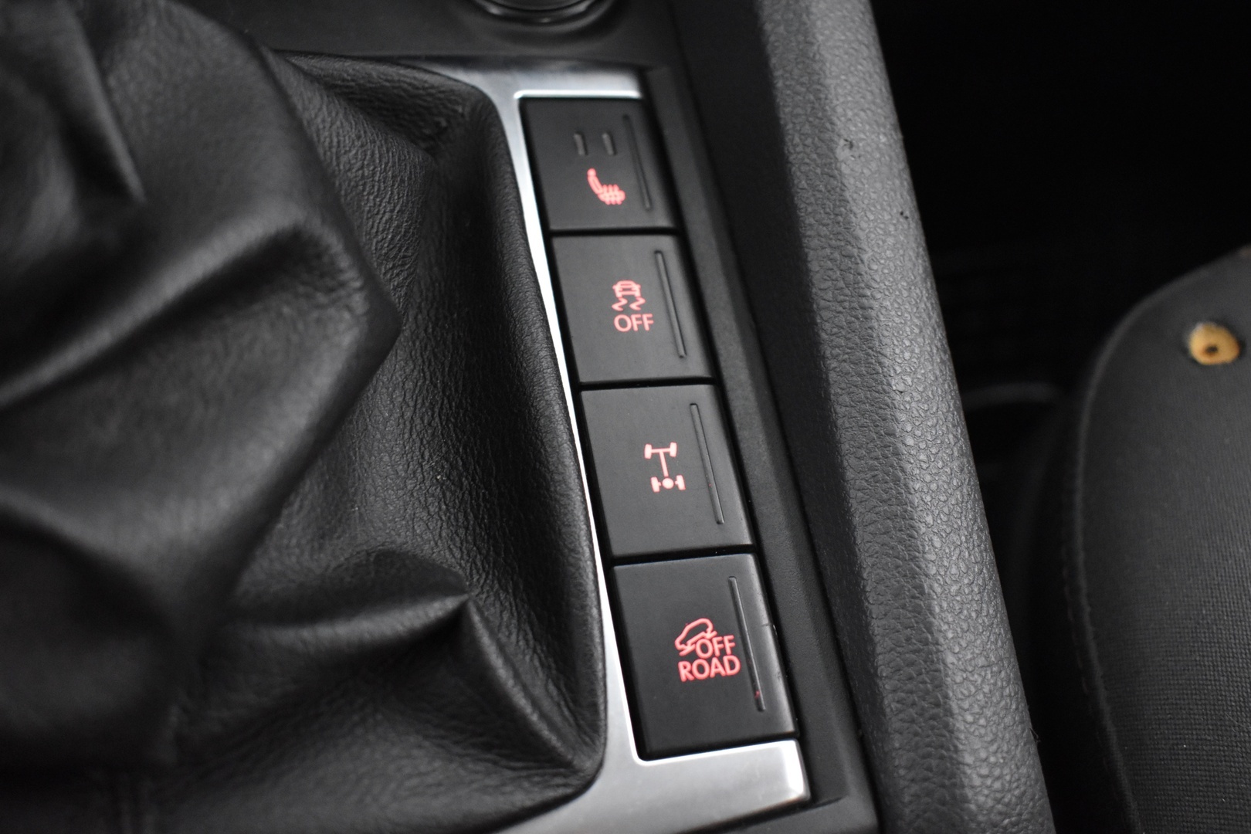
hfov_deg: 51.3
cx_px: 626
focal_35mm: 38
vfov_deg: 35.5
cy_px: 417
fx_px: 1303
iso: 3200
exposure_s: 1/15
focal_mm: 25
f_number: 4
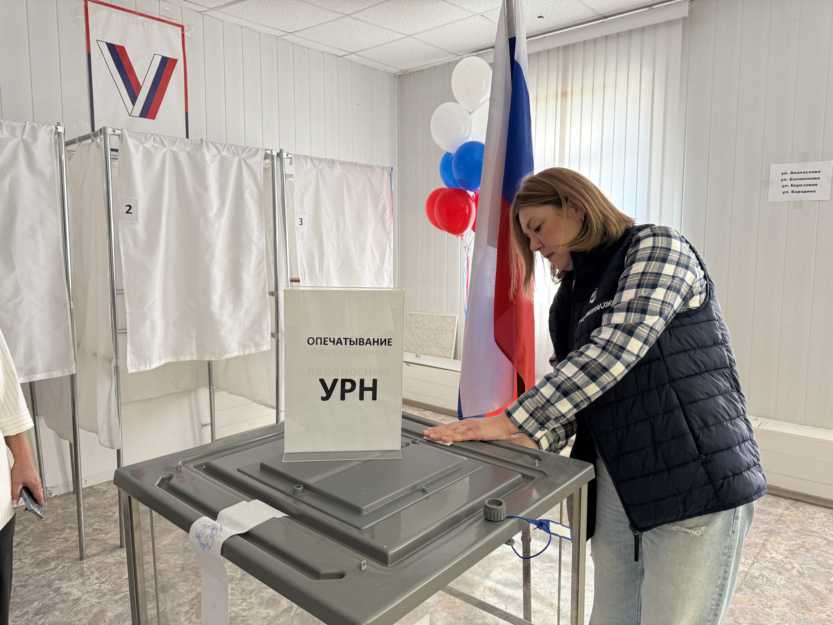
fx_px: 578
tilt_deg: -4.7
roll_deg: -0.1
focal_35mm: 24
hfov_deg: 71.6
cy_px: 312
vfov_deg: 56.8
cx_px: 416
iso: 200
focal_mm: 6.76
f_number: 1.78
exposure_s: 1/100
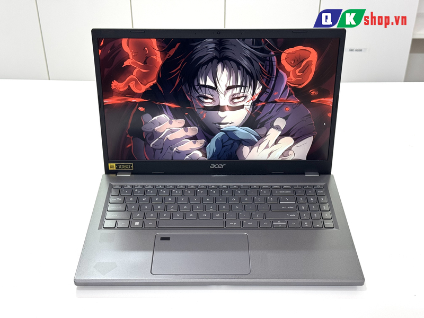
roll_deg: +1.3
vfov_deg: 30.3
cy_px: 159
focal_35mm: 48
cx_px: 212
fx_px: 588
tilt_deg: -32.7
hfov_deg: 39.7
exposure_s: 1/100
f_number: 1.78
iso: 80
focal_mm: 6.76
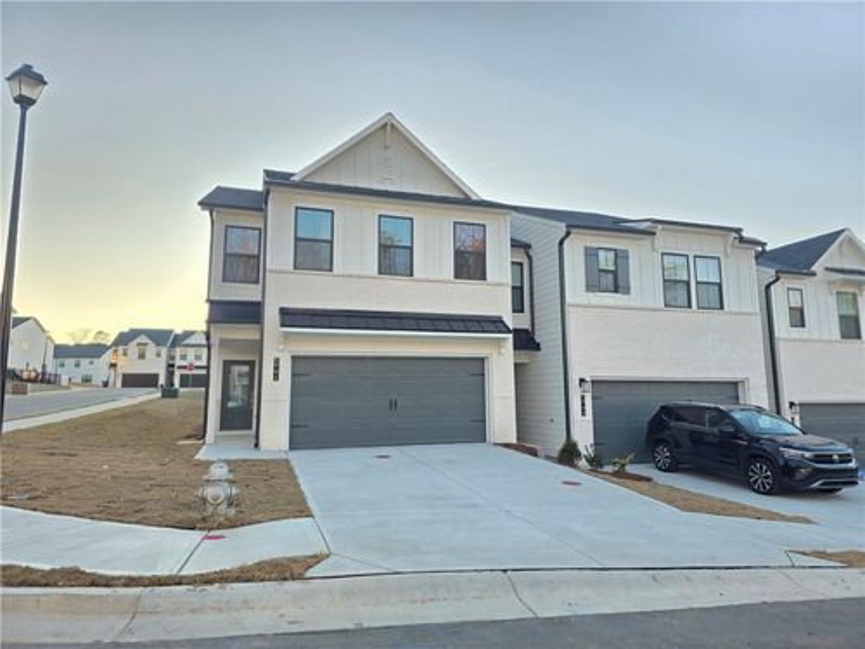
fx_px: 575
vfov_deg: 58.9
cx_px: 432
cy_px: 324
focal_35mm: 23
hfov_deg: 73.9
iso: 32
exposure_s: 1/180
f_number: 1.7
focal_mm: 6.3
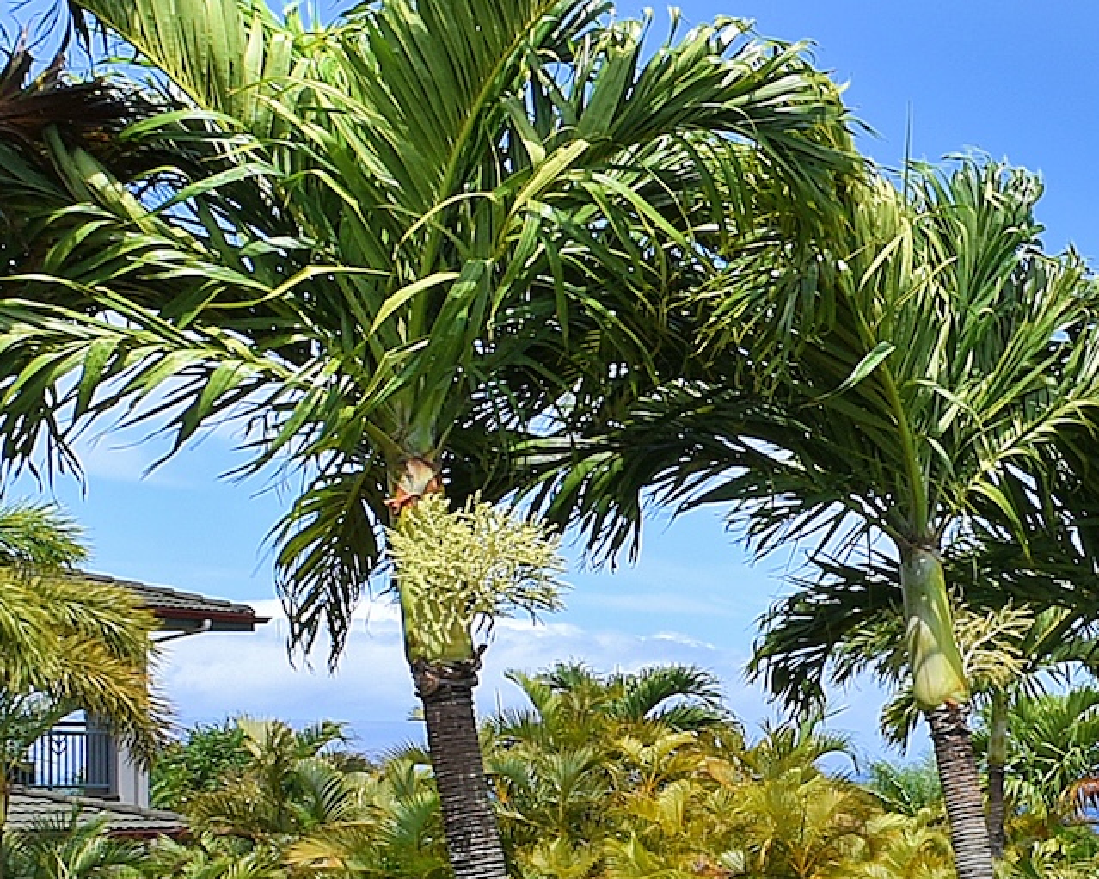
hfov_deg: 16.3
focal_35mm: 74
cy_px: 894
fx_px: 2407
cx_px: 2435
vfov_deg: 20.0
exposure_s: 1/60
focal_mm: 14
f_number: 11
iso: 400
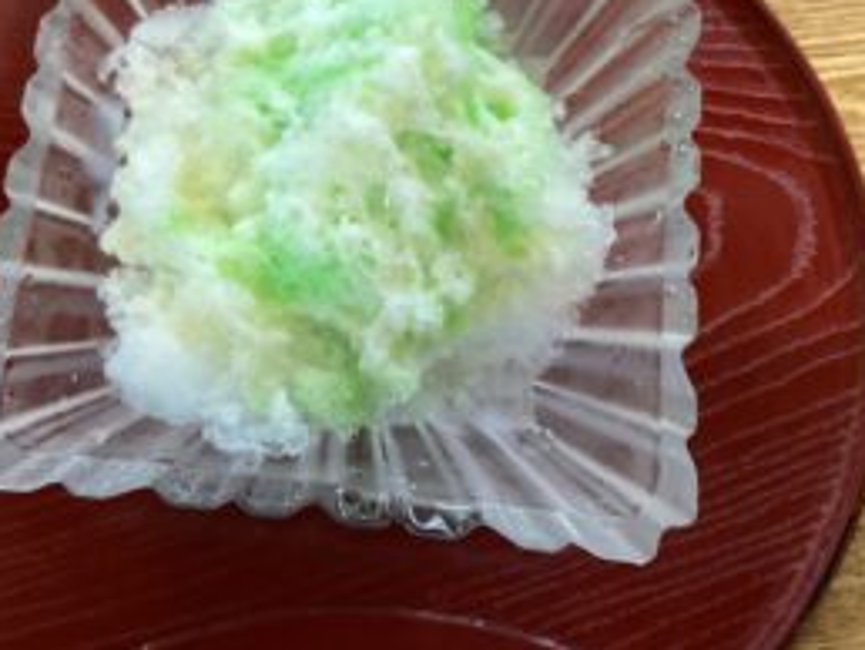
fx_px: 1126
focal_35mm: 45
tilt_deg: -70.1
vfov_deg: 31.8
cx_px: 347
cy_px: 186
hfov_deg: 41.8
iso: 250
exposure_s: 1/50
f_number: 2.4
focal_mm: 3.3
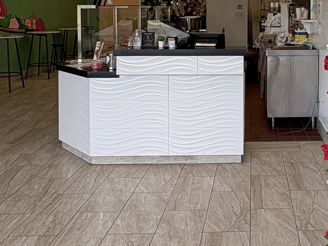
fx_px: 436
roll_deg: +0.0
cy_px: 16
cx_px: 270
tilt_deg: -1.9
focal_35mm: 46
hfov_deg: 39.4
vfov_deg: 29.9
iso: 64
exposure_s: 1/120
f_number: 2.2
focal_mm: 2.22
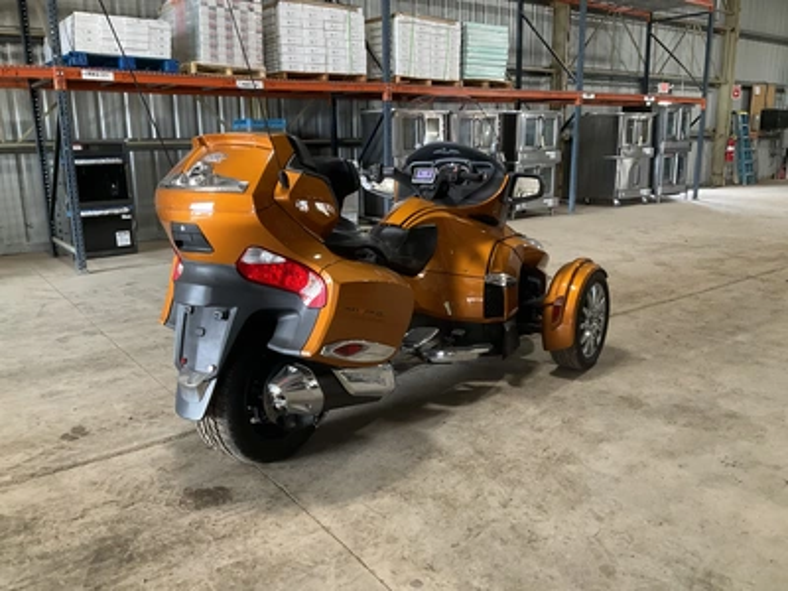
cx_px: 394
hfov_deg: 61.7
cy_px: 296
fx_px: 660
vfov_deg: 48.2
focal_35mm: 29
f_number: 1.8
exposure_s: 1/60
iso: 100
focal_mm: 3
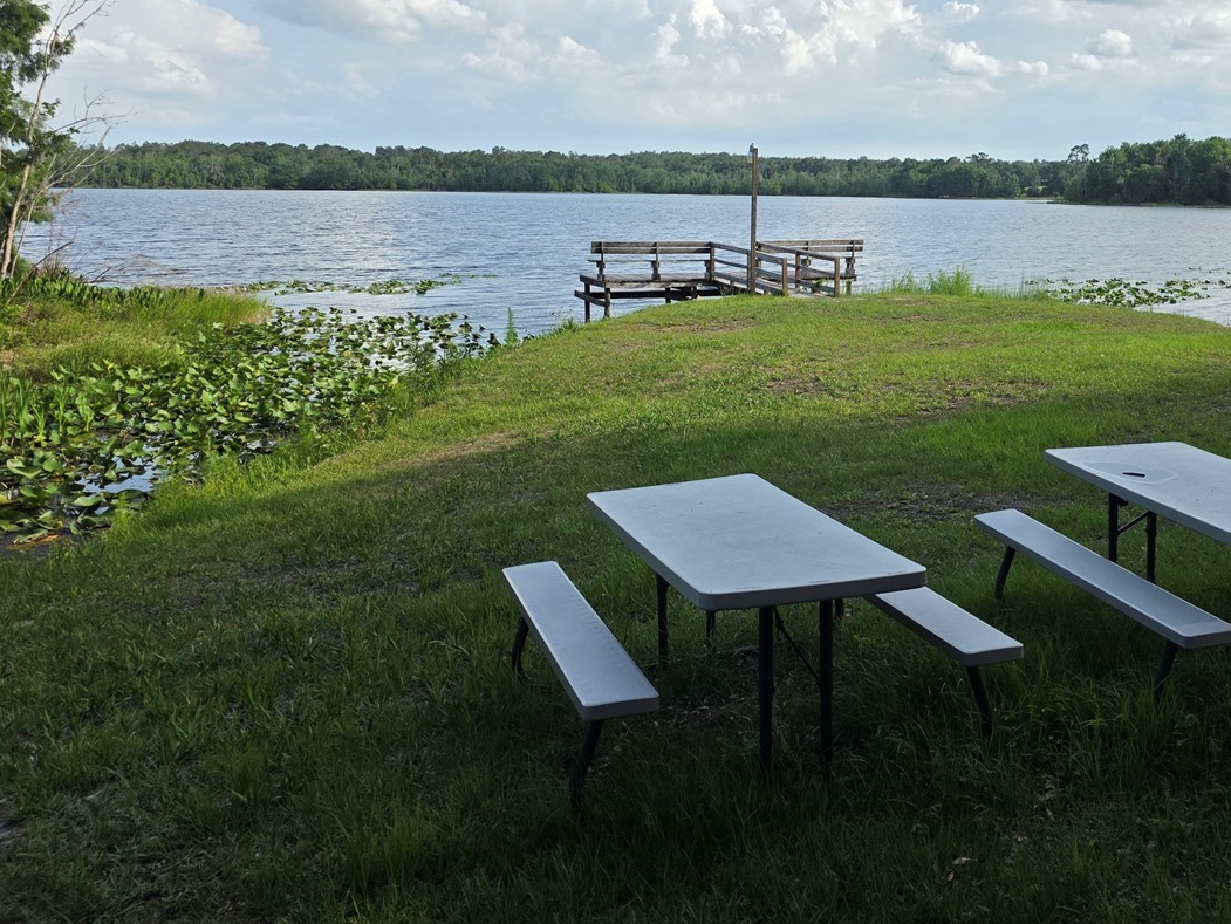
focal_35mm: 35
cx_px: 868
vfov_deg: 40.0
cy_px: 275
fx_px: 1245
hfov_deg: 51.1
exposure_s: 1/3246
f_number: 1.7
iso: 80
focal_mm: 6.3
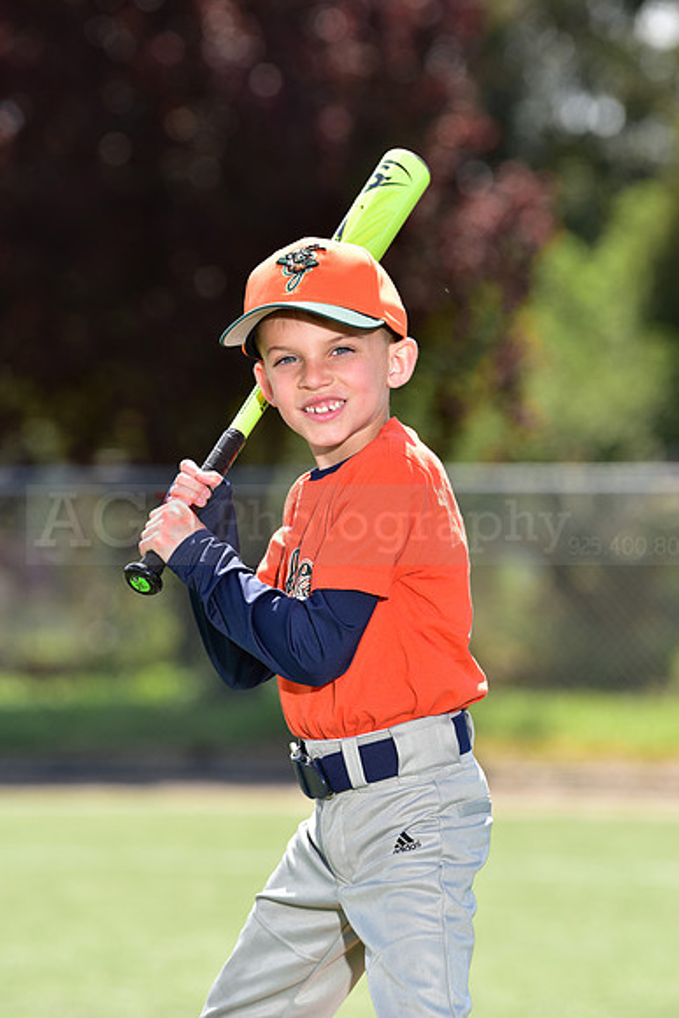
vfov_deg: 10.3
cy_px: 509
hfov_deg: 6.9
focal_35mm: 200
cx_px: 340
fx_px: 5655
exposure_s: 1/250
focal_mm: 200
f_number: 5
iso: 80
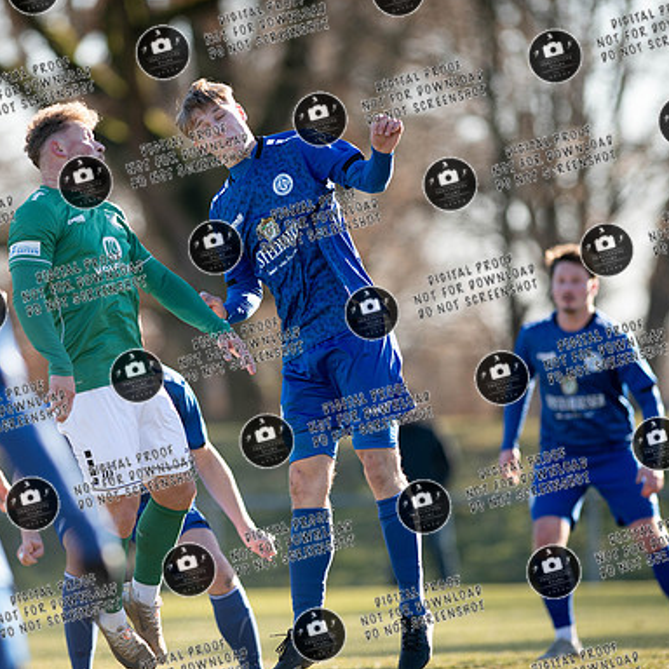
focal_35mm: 385
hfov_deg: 4.6
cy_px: 334
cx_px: 251
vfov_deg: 4.6
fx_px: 8418
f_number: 3.2
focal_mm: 300
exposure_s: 1/1600
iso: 400
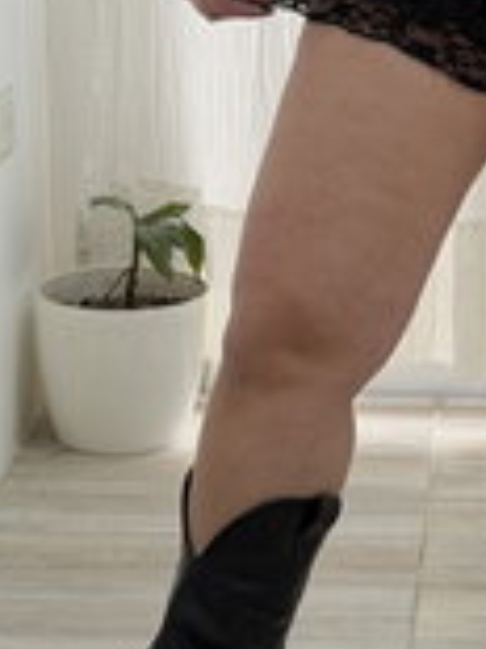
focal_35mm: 165
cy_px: -52
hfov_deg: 8.9
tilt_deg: -19.1
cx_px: 448
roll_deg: -0.3
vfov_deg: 11.8
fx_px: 3093
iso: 80
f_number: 1.78
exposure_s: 1/100
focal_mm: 6.76
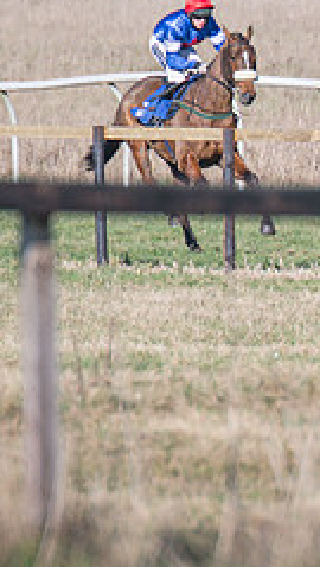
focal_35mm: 1528
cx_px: 561
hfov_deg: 0.8
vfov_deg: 1.4
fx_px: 22976
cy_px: 267
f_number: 4
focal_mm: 280
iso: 100
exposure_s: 1/1000
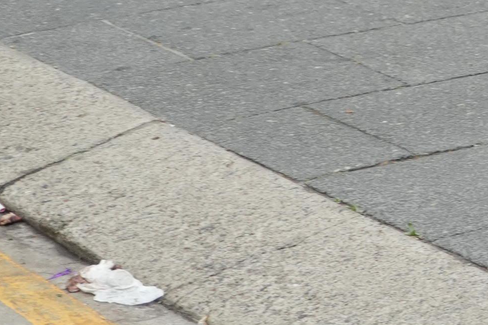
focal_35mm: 223
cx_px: 1095
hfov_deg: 8.6
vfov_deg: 5.9
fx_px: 3016
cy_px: -467
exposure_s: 1/160
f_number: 4
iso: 320
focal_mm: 29
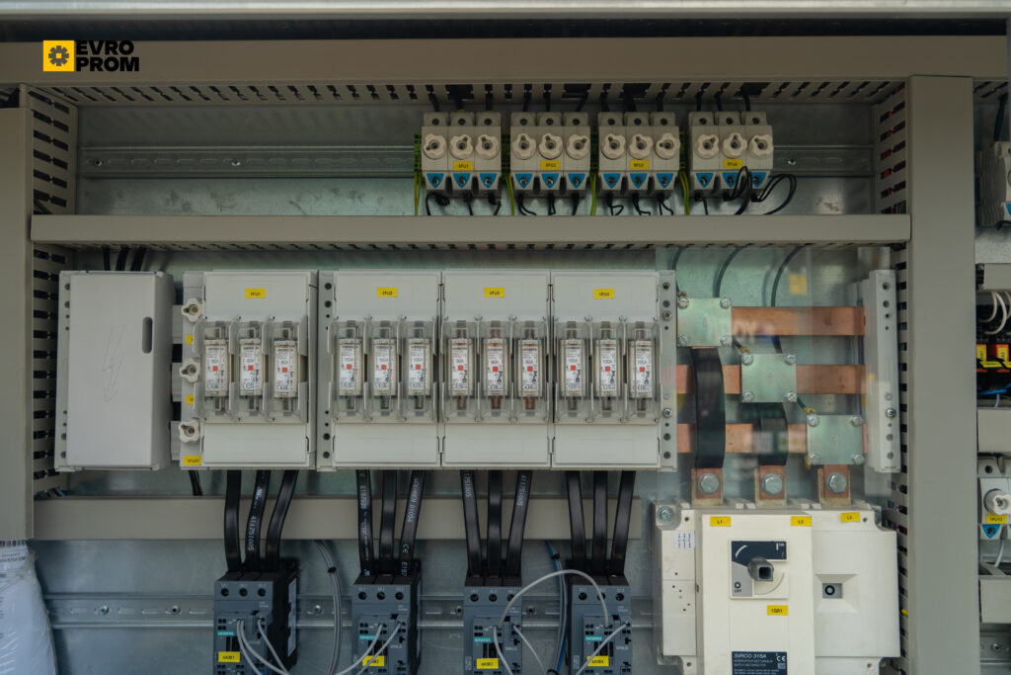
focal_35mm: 33
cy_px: 338
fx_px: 927
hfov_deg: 57.2
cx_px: 506
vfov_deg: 40.0
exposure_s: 1/80
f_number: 5
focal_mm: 33
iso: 100
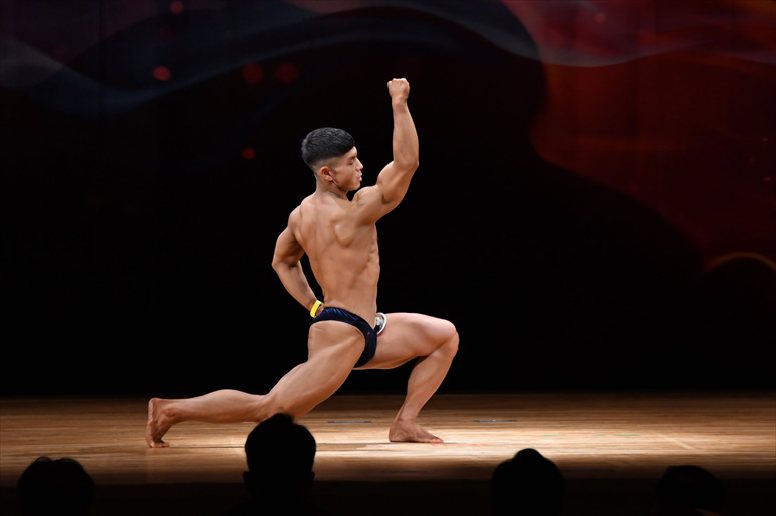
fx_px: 5494
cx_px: 388
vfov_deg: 5.4
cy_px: 258
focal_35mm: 255
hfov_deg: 8.1
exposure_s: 1/400
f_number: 5.6
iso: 3200
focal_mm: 170
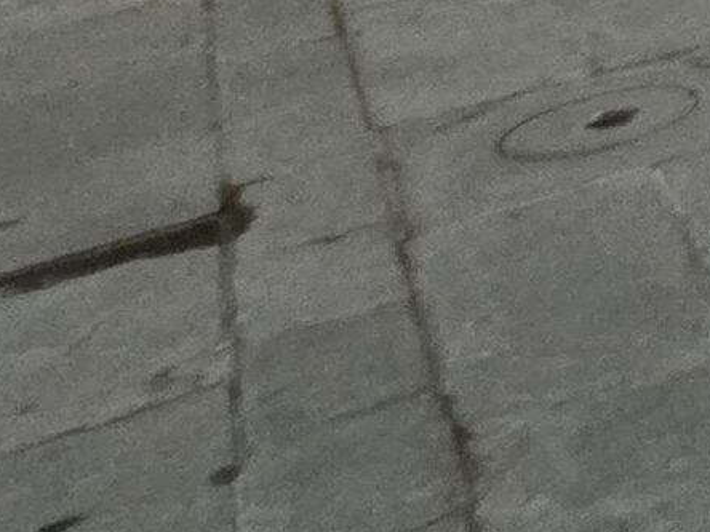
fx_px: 1538
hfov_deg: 12.6
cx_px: 1986
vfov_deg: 11.9
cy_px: -997
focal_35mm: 75
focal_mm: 2.2
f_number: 2.2
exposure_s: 1/25
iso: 1250
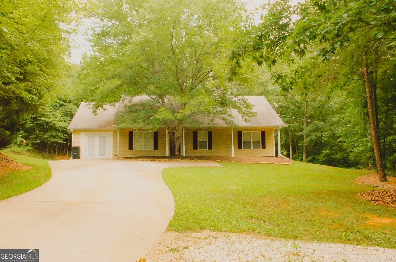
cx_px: 198
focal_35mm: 30
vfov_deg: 43.4
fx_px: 329
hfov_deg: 62.0
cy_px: 131
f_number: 14
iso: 4000
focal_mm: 20
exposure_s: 1/800
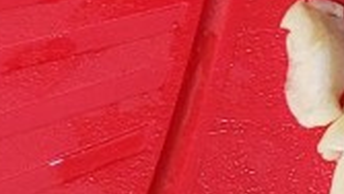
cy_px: -227
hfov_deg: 10.0
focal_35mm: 174
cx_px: 958
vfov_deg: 6.7
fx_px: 1587
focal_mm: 5.4
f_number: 1.8
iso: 250
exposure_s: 1/60
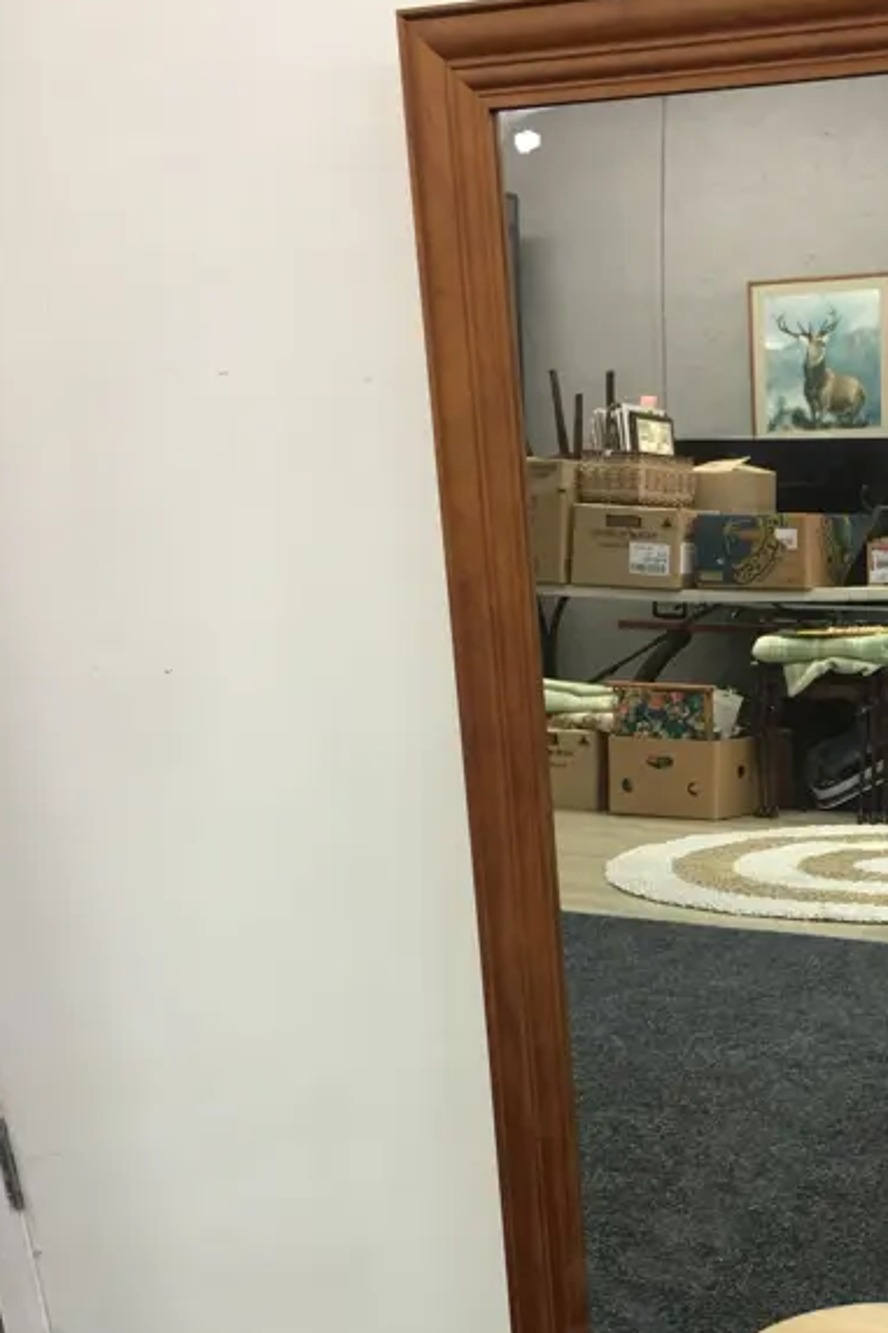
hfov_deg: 24.0
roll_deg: +3.3
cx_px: 872
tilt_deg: -19.4
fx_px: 1999
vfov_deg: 36.1
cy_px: 993
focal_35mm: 54
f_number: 2.2
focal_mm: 4.15
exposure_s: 1/17
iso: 40
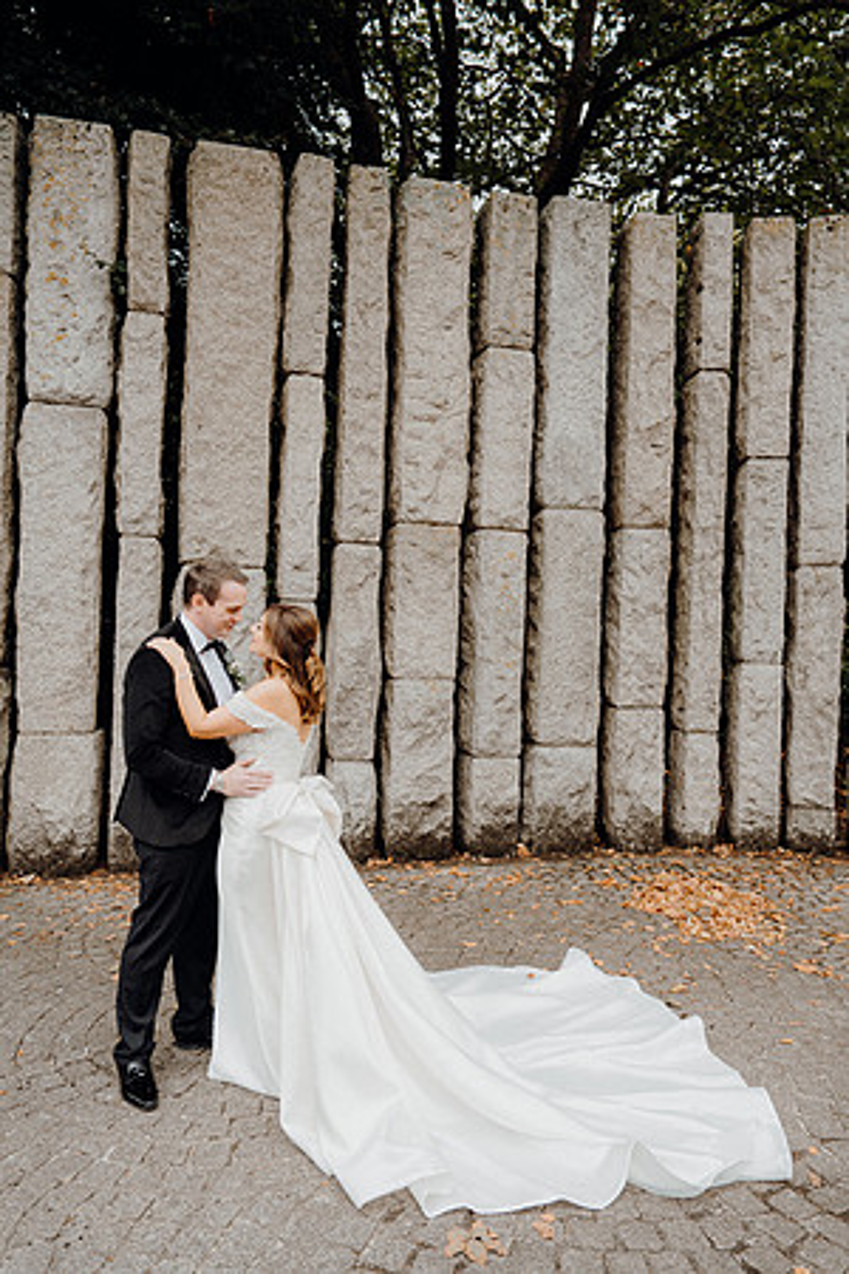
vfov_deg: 73.7
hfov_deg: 53.1
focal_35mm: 24
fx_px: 849
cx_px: 424
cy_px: 637
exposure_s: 1/160
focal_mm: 24
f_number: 3.5
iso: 125
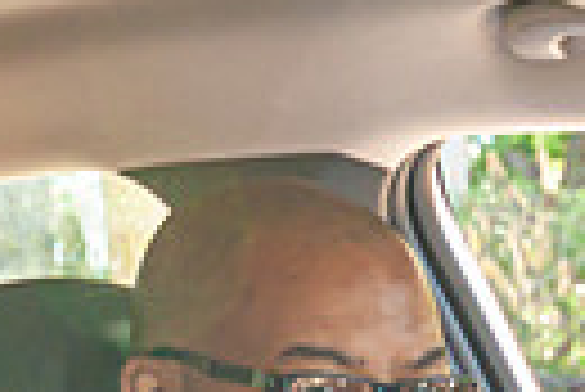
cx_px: -90
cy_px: 534
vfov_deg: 8.5
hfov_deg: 12.6
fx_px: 2603
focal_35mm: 160
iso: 220
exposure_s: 1/125
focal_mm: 24
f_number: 5.6
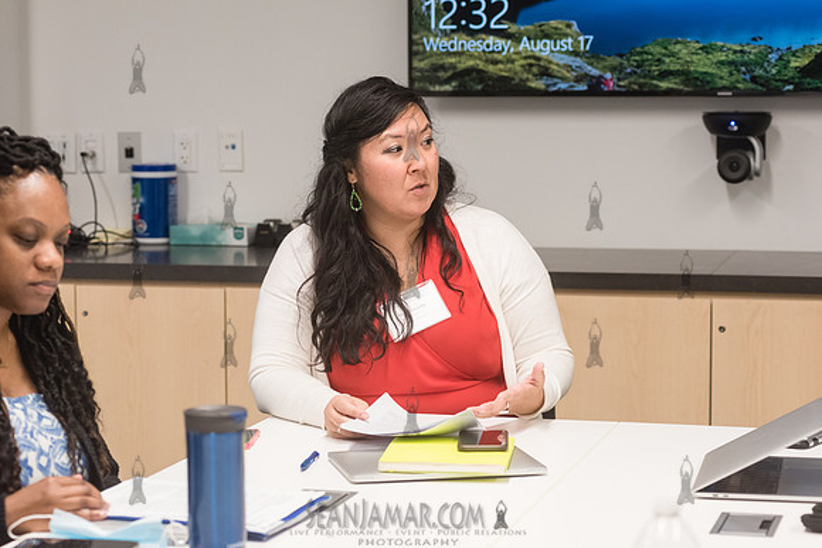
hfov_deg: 23.6
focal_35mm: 86
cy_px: 274
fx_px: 1964
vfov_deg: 15.9
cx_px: 411
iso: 2500
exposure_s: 1/250
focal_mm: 86
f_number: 4.5
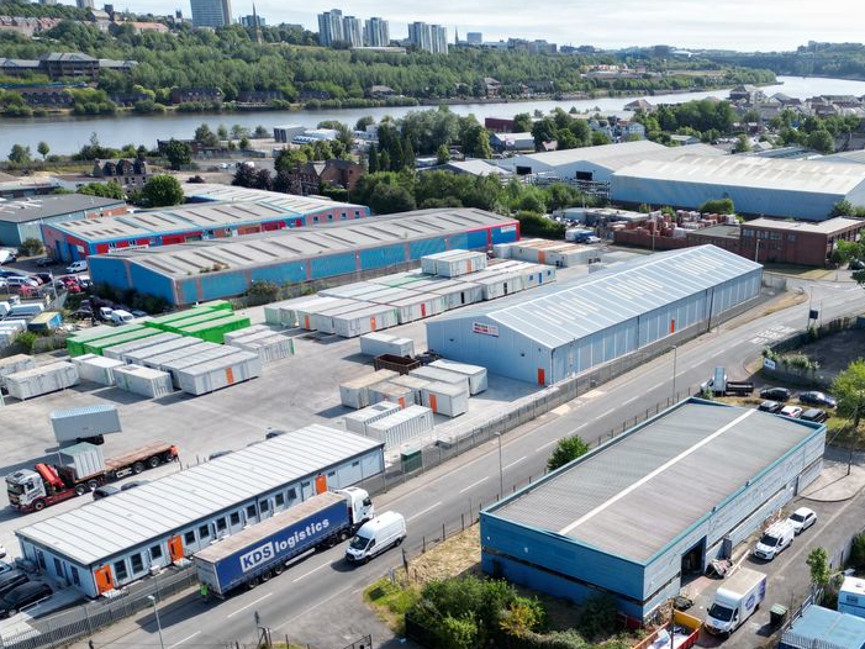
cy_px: 477
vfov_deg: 36.9
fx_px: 950
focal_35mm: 38
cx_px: 601
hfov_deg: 47.9
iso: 200
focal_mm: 6.72
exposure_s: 1/3000
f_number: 1.7
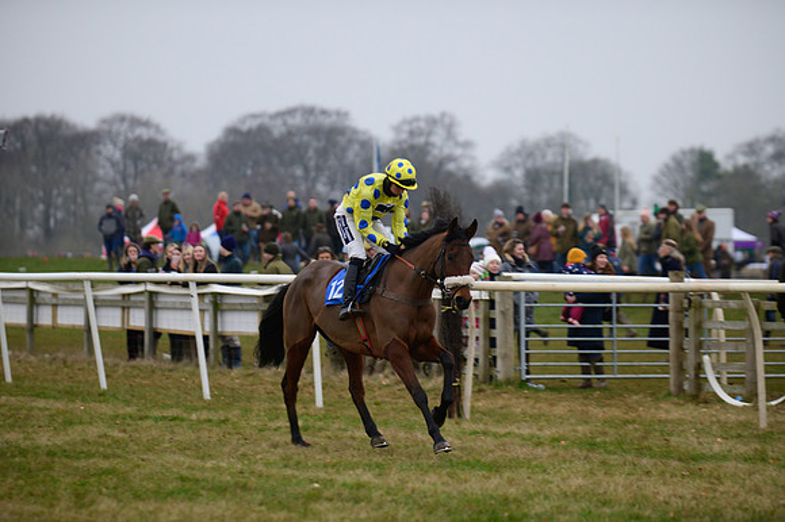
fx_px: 4249
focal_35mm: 195
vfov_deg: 7.0
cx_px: 392
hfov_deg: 10.6
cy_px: 261
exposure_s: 1/250
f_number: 4
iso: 1250
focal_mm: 195
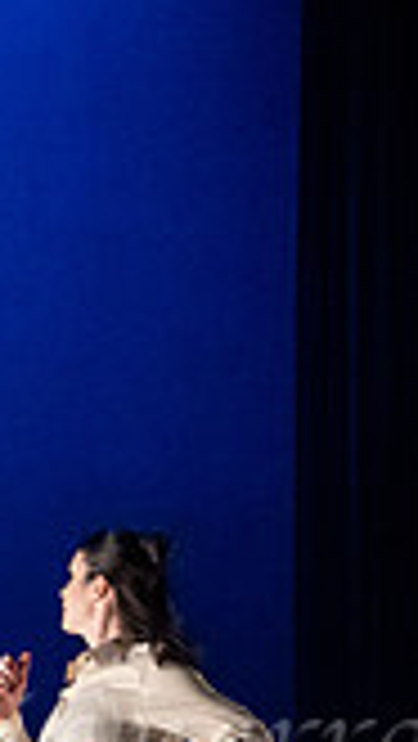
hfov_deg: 6.0
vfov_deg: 10.5
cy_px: 820
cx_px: -99
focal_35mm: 202
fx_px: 3974
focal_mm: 50
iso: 4000
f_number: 3.5
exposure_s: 1/400
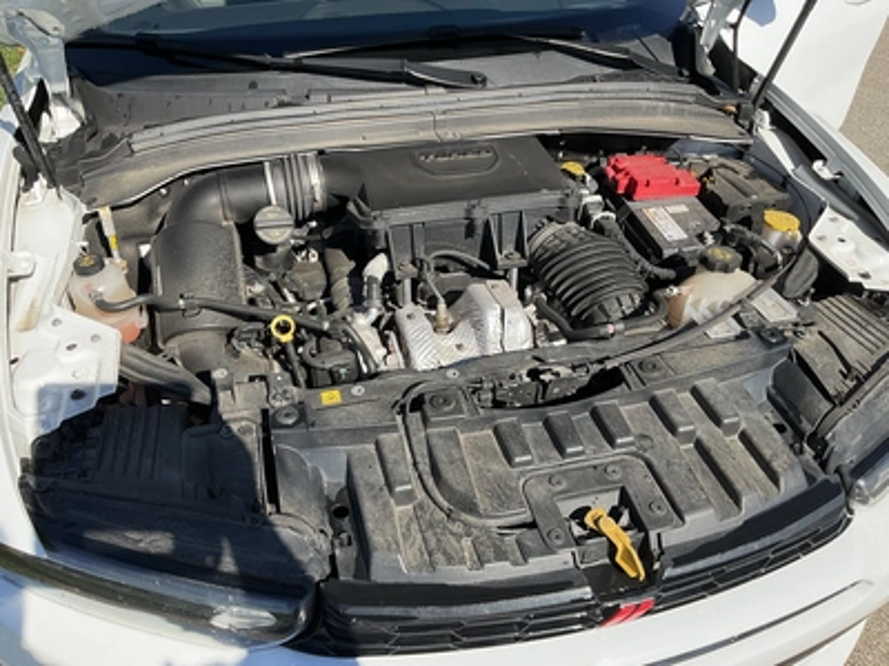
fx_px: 745
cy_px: 333
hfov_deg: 61.7
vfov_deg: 48.2
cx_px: 444
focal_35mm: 29
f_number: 1.8
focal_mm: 3
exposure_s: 1/1035
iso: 25
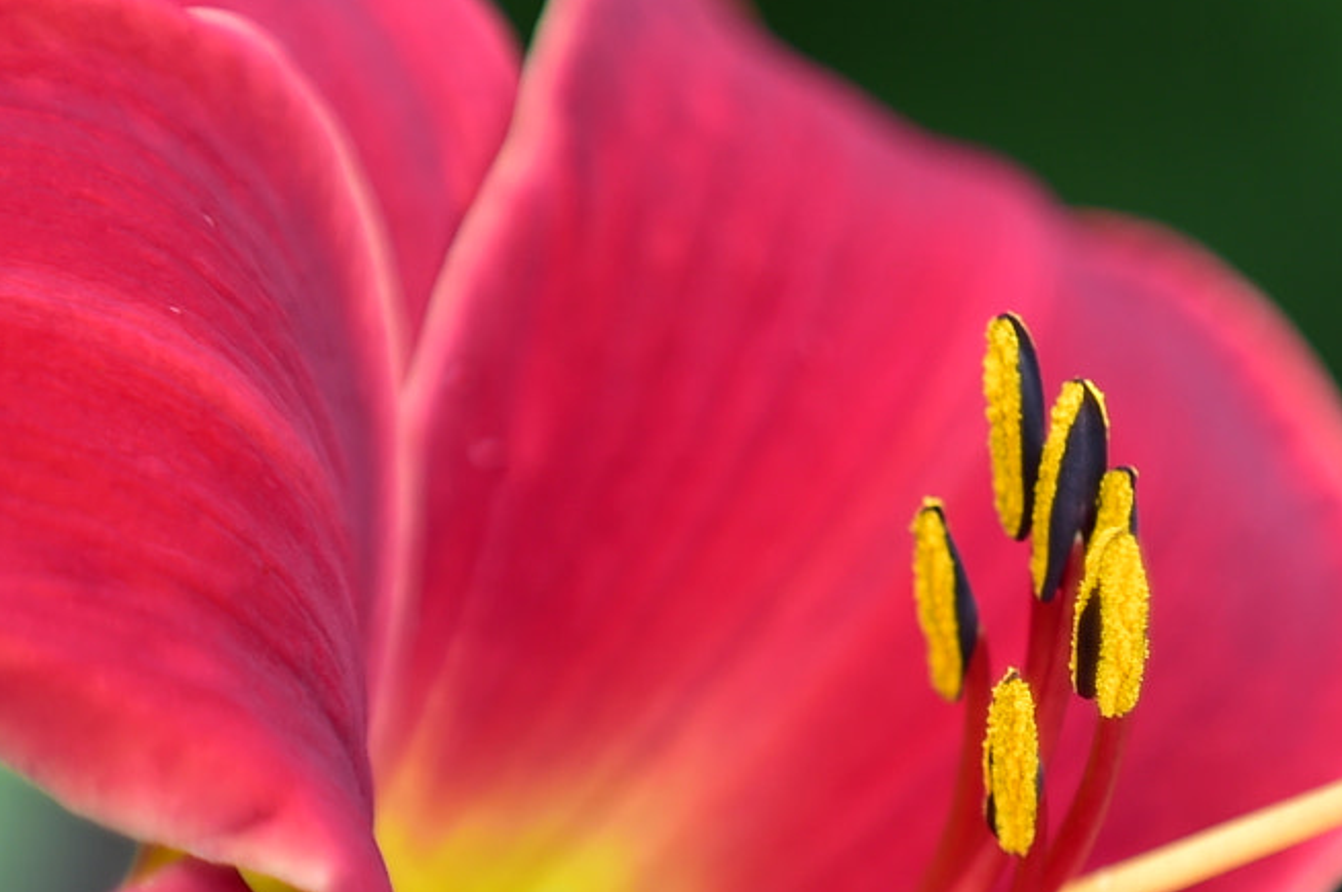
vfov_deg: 1.8
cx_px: 991
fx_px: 28011
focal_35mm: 752
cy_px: 793
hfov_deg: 2.7
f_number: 4
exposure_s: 1/160
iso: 360
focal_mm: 240
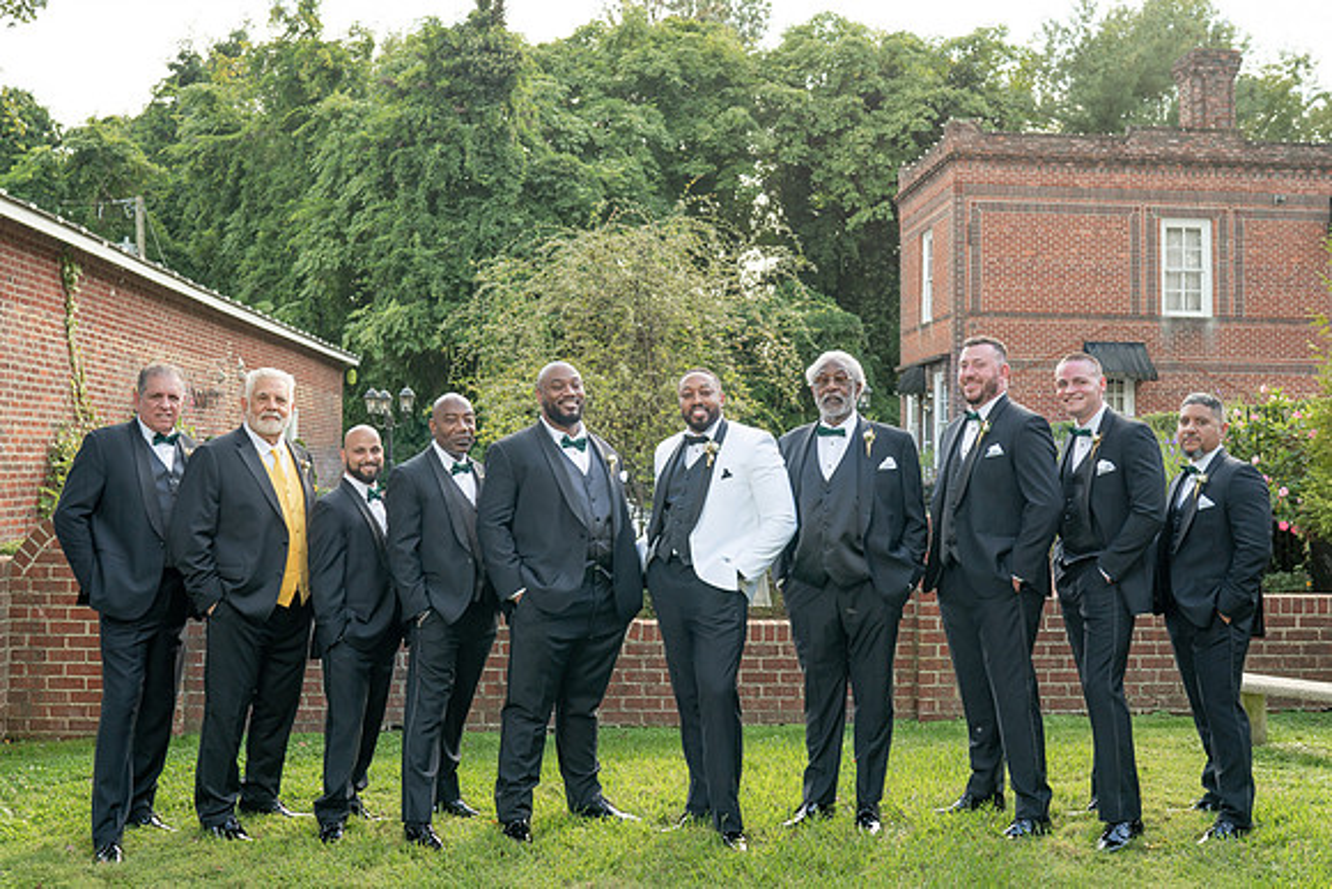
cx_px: 629
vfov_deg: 35.6
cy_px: 418
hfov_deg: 51.3
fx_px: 1385
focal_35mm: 37
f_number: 4
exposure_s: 1/250
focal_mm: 35
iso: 200
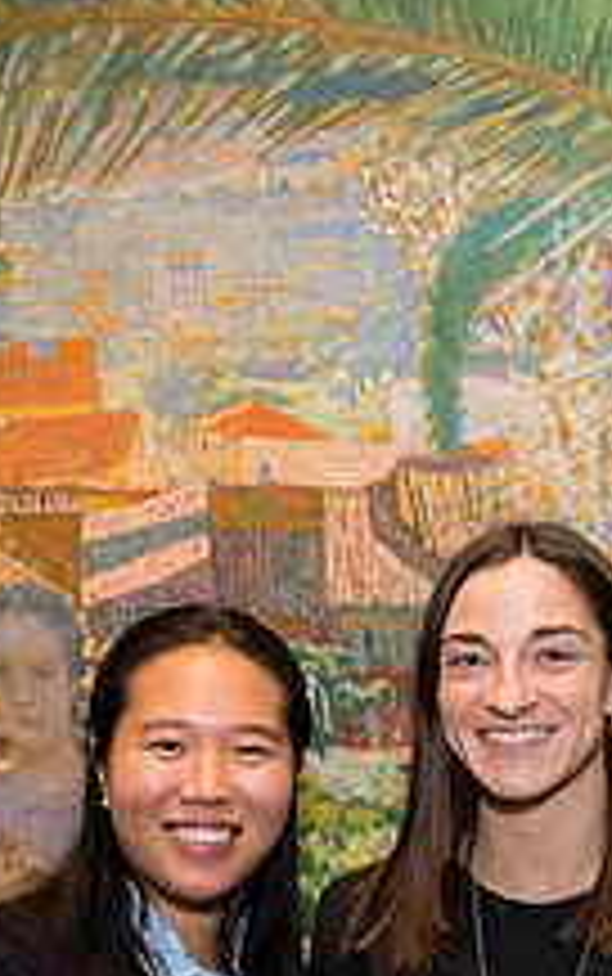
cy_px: 814
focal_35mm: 76
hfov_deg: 16.8
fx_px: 2024
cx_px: 609
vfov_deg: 26.5
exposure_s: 1/125
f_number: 5
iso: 800
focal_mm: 24
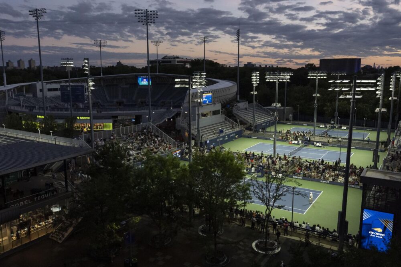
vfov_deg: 43.6
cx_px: 200
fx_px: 334
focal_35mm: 30
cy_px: 134
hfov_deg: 61.9
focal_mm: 30
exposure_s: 1/1600
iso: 5000
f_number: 4.5
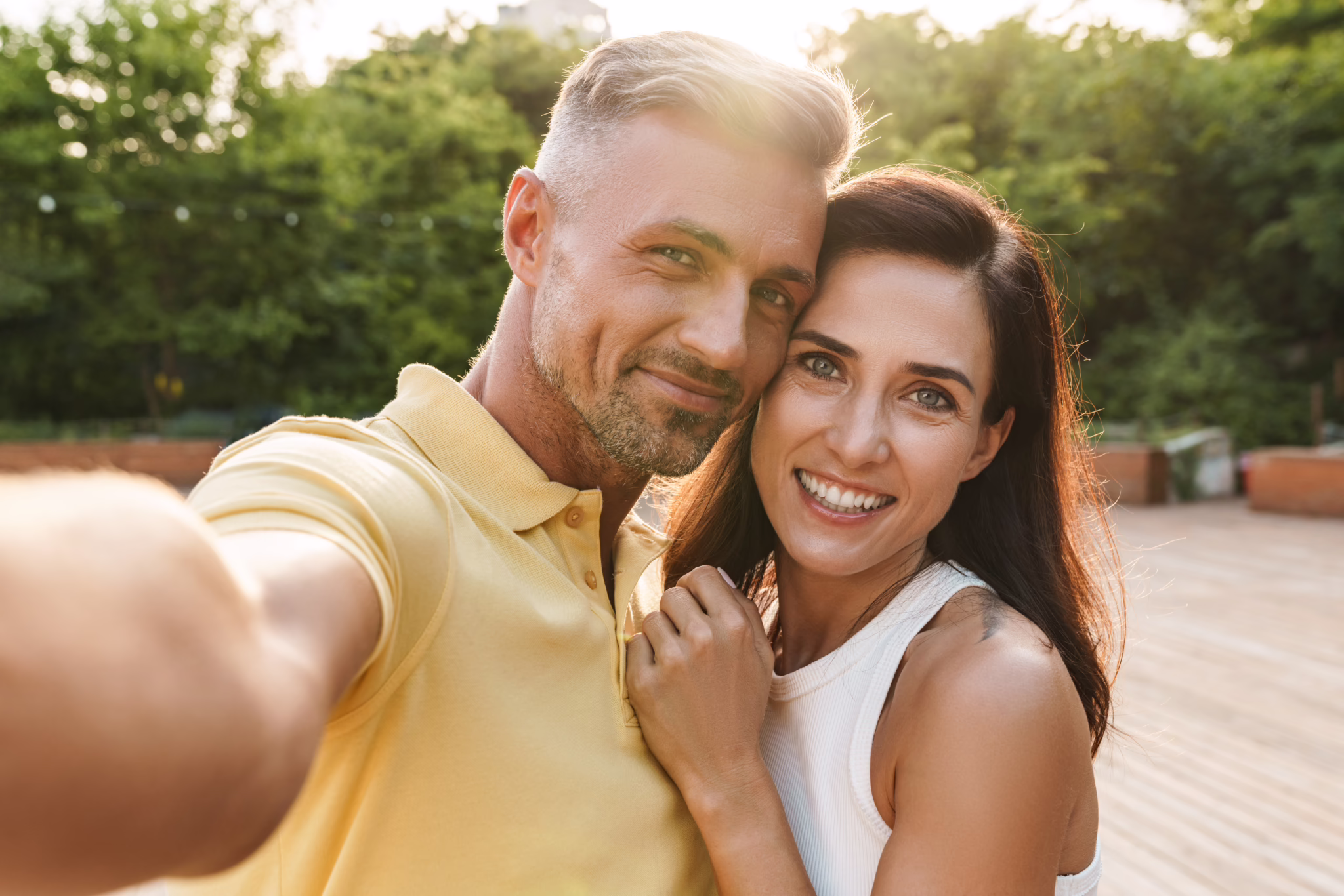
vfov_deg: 33.4
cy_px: 448
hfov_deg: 48.5
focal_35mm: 40
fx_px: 1493
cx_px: 672
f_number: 5
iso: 400
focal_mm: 40
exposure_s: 1/200
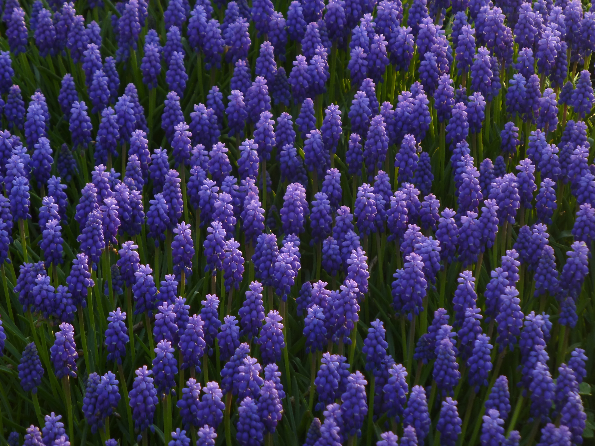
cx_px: 298
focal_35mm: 187
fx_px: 3214
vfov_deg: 7.9
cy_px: 223
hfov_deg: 10.6
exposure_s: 1/80
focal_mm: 33.3
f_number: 5.5
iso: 100
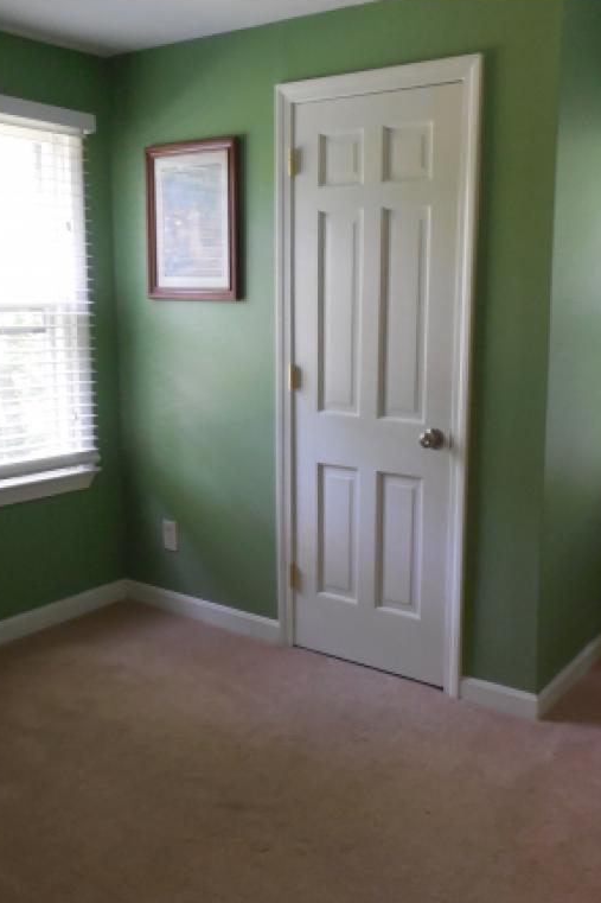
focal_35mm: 35
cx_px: 345
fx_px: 877
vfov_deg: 54.4
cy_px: 448
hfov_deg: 37.8
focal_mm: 4.5
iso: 400
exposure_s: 1/15
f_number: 3.3
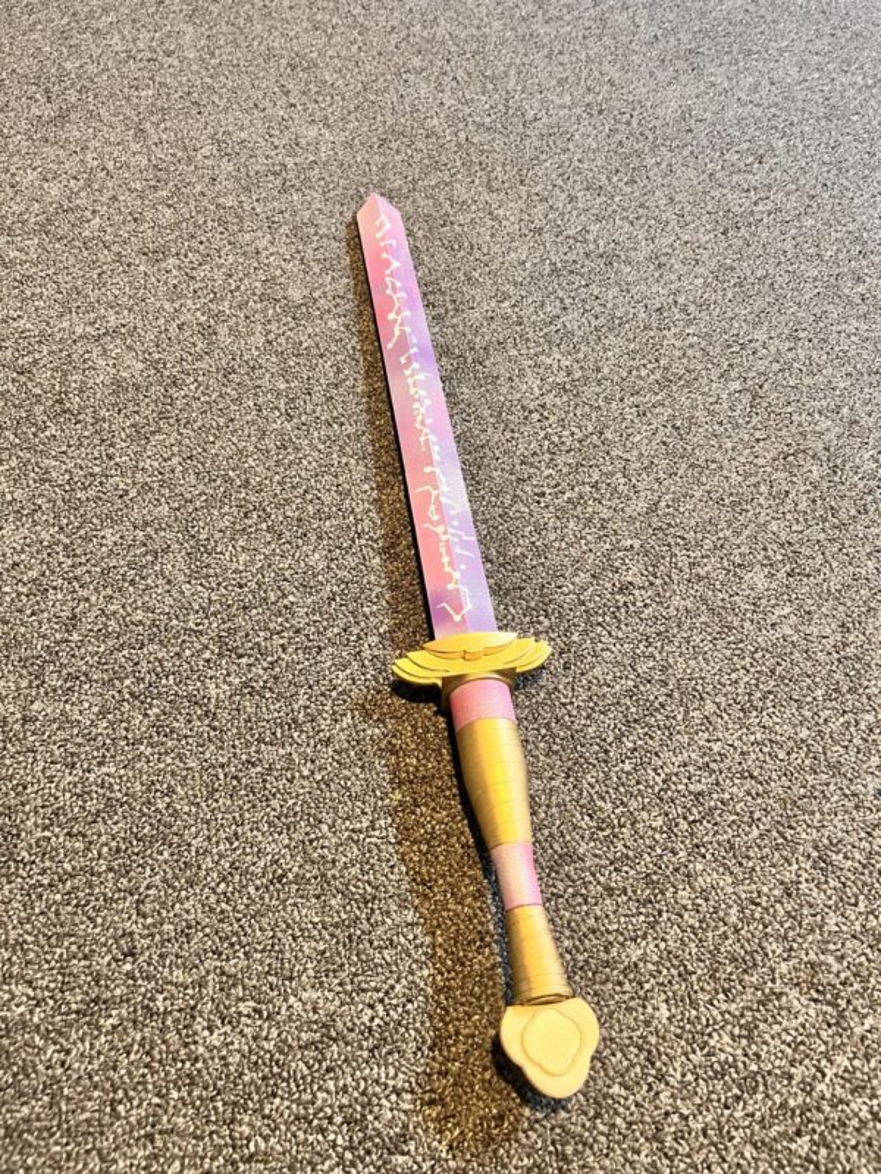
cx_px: 440
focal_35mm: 26
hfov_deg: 53.1
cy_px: 587
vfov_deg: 67.3
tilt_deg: -56.1
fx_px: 882
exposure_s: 1/40
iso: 500
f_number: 1.5
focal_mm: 5.7
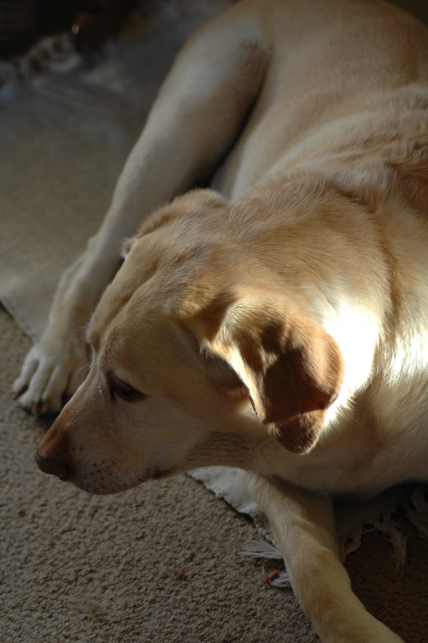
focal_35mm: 105
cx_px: 214
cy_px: 322
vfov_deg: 19.5
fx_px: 1876
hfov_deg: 13.0
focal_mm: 70
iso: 200
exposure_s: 1/30
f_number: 4
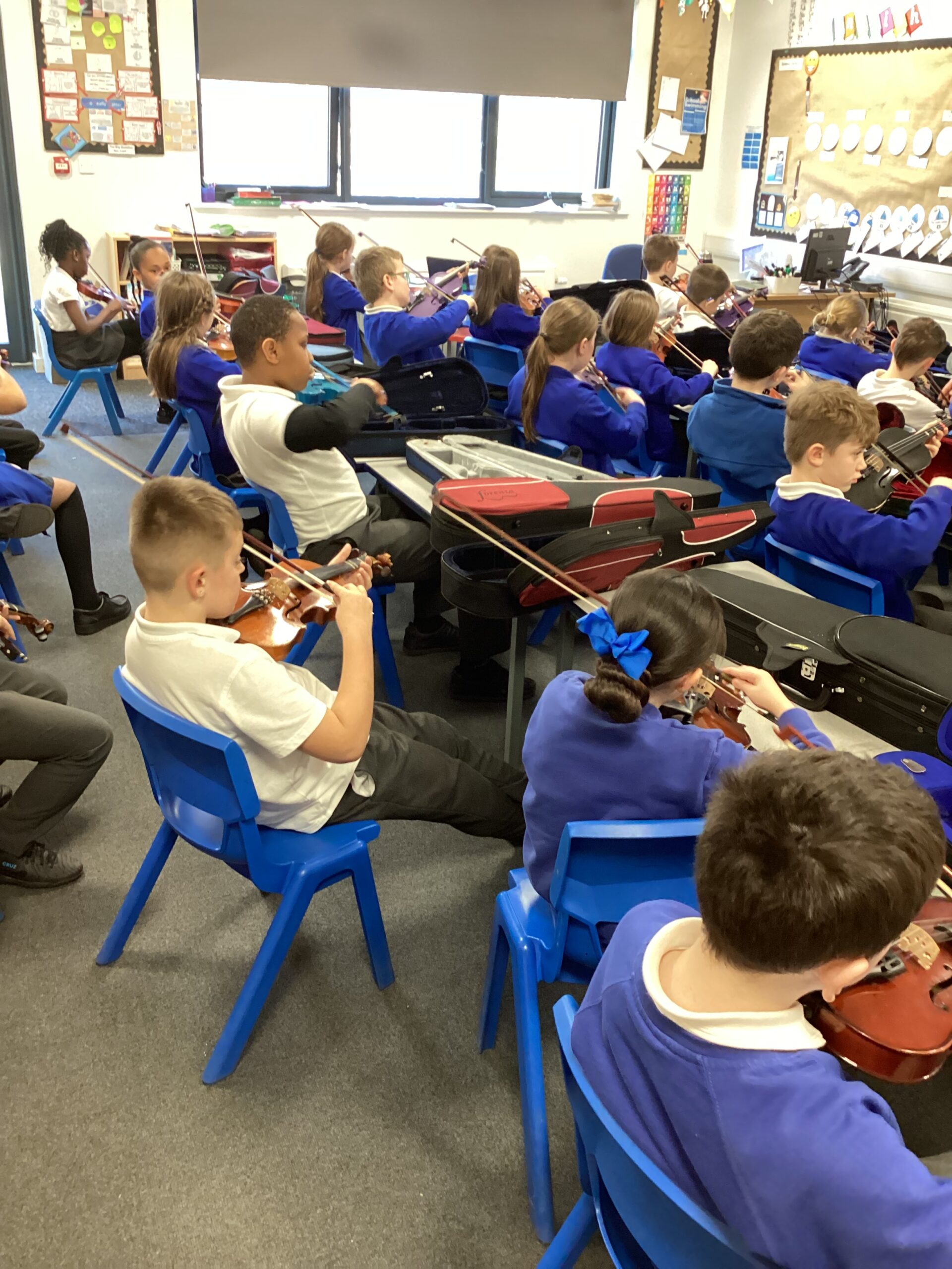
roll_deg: -1.1
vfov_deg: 58.4
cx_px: 476
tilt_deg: -23.2
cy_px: 634
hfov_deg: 45.4
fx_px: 1137
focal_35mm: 31
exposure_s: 1/30
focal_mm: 3.3
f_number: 2.4
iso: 500
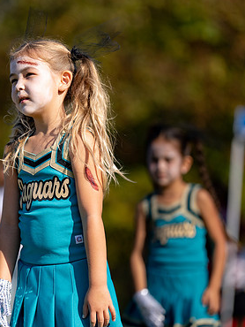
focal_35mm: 341
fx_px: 3214
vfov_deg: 5.8
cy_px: 175
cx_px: 48
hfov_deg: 4.4
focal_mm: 200
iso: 100
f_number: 2.8
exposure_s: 1/5000
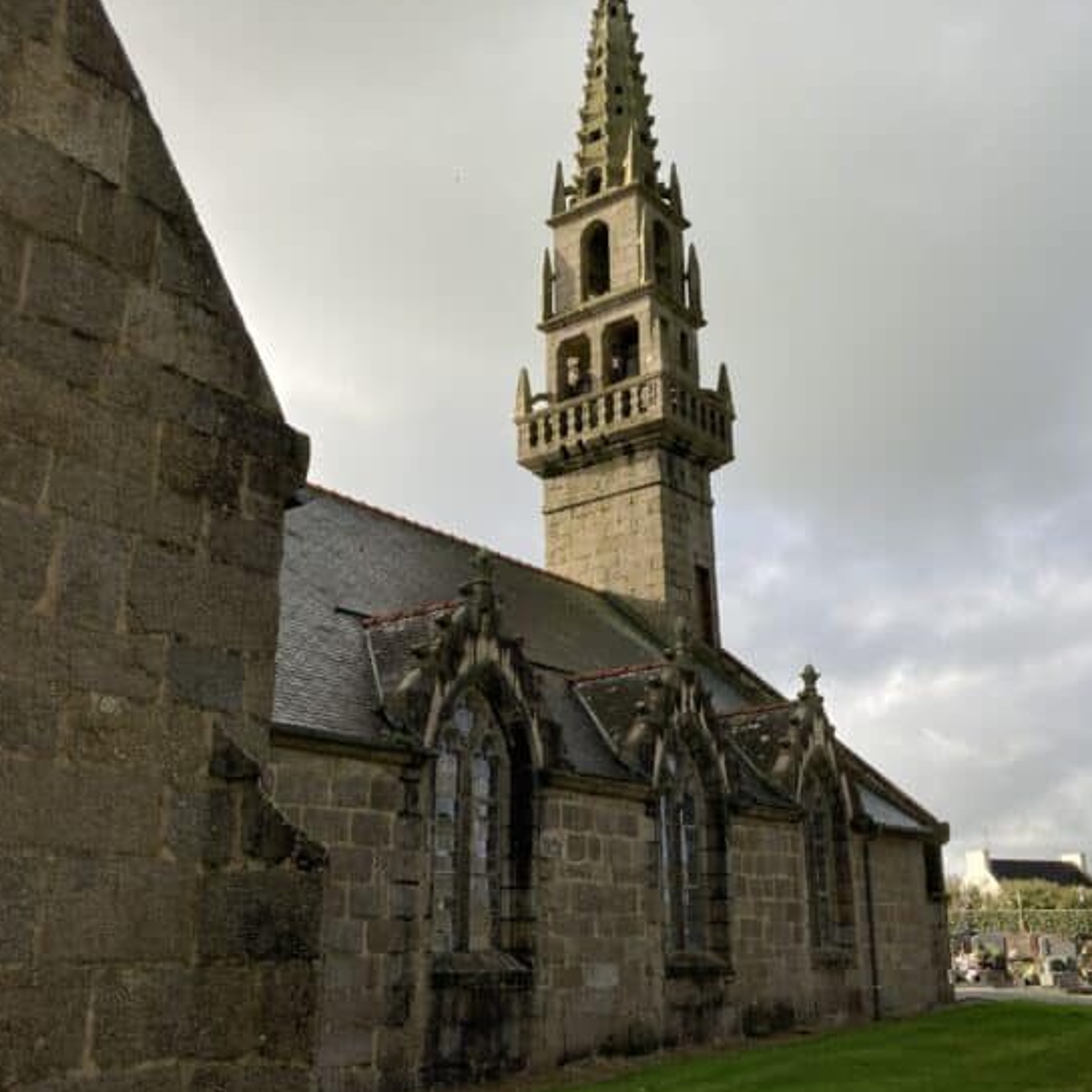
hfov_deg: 48.5
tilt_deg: +18.0
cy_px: 553
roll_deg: -1.1
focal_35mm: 34
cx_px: 544
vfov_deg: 48.4
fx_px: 1213
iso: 20
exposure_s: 1/906
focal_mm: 3.99
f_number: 1.8
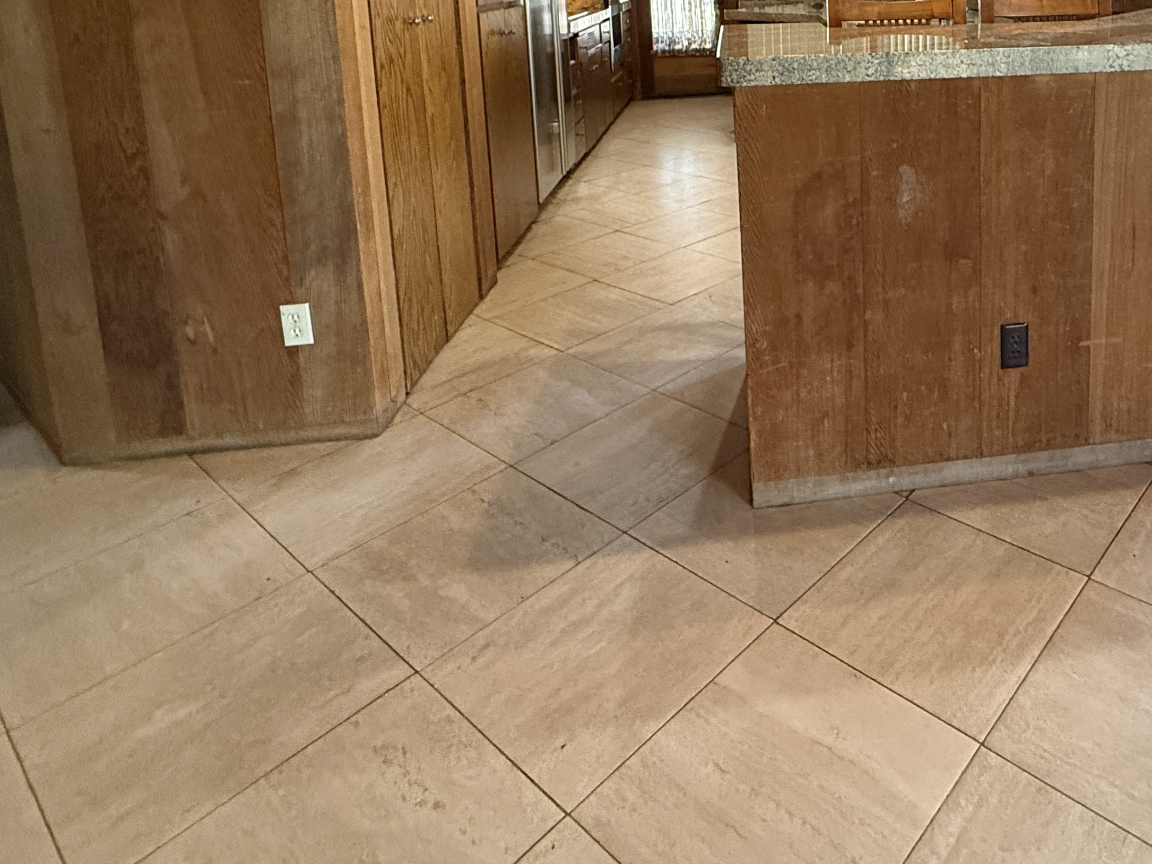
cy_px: 80
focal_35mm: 26
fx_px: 865
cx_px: 894
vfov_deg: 47.5
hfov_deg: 62.5
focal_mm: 2.22
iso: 500
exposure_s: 1/60
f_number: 2.2
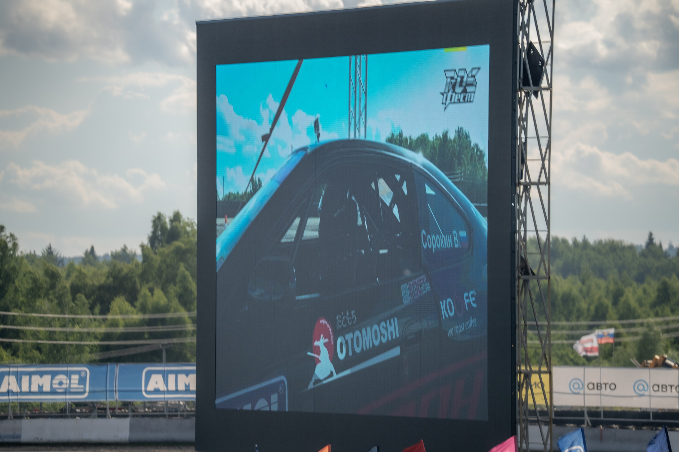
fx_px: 5577
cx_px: 340
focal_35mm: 296
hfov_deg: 7.0
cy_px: 226
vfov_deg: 4.6
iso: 500
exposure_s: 1/125
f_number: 6.3
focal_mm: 295.7
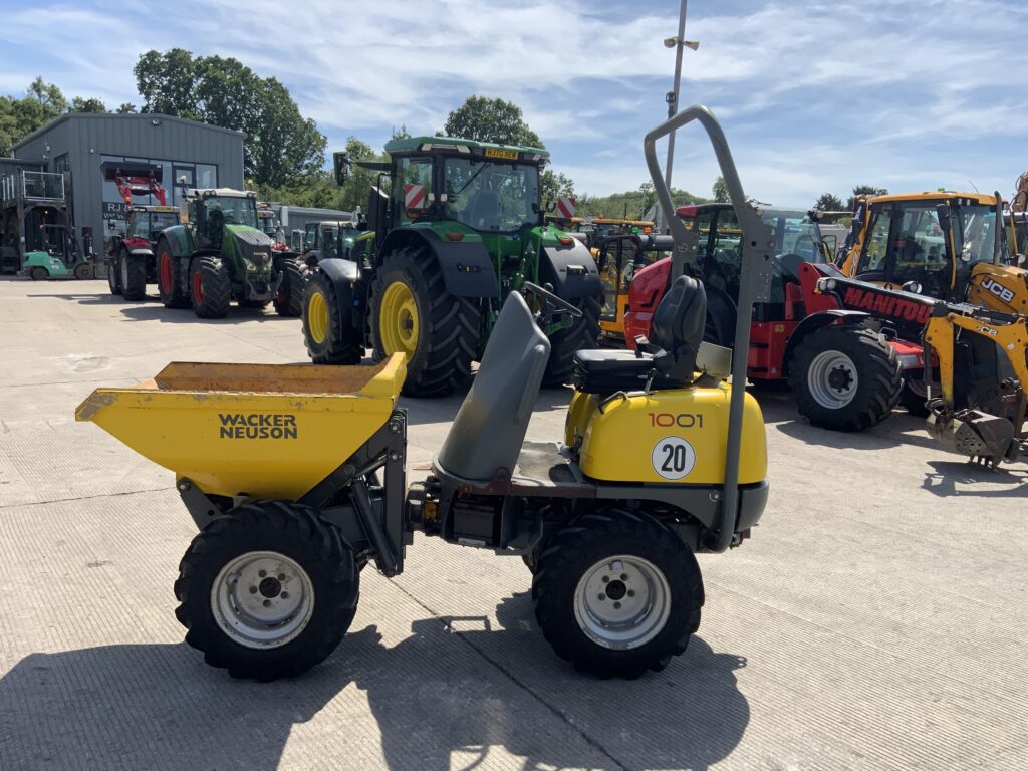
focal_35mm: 29
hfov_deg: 61.7
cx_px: 514
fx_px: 861
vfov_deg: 48.2
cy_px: 386
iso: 16
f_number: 1.8
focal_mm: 3
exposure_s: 1/1912
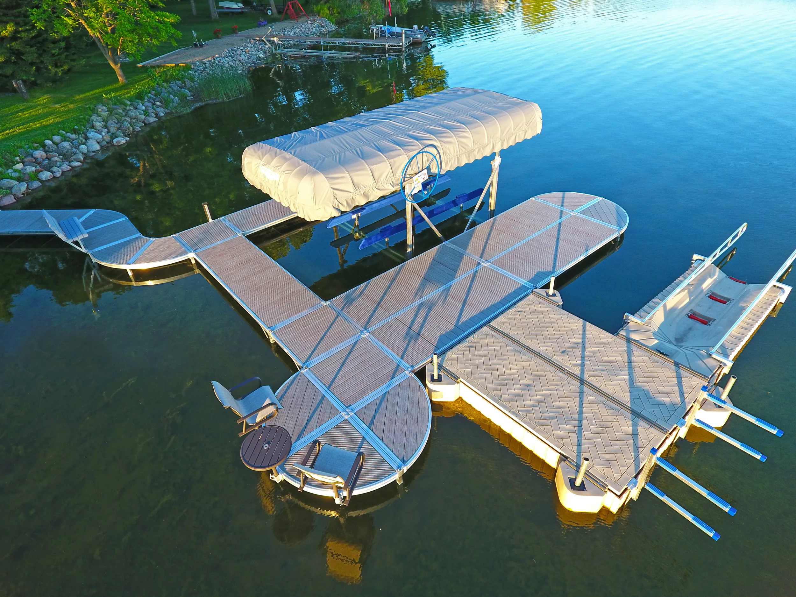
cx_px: 398
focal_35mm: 20
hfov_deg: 81.7
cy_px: 298
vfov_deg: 66.0
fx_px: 460
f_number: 2.8
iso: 100
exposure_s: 1/117
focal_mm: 3.61
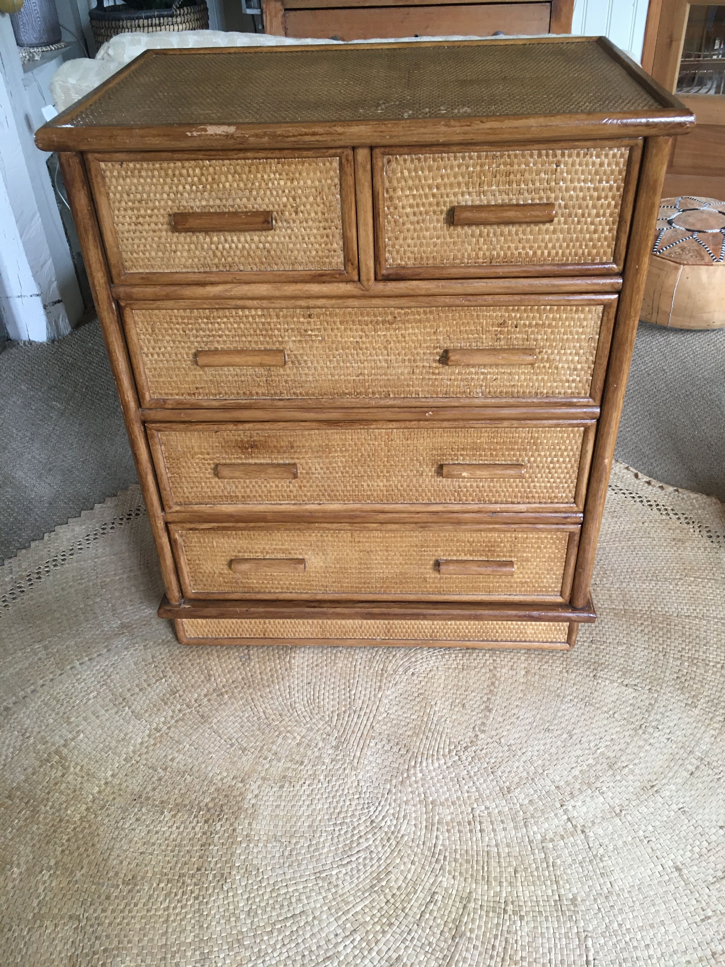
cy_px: 484
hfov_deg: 48.2
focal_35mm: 29
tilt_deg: -35.3
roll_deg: +2.0
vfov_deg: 61.7
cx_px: 362
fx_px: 810
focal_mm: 4.15
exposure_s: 1/33
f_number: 2.2
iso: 125
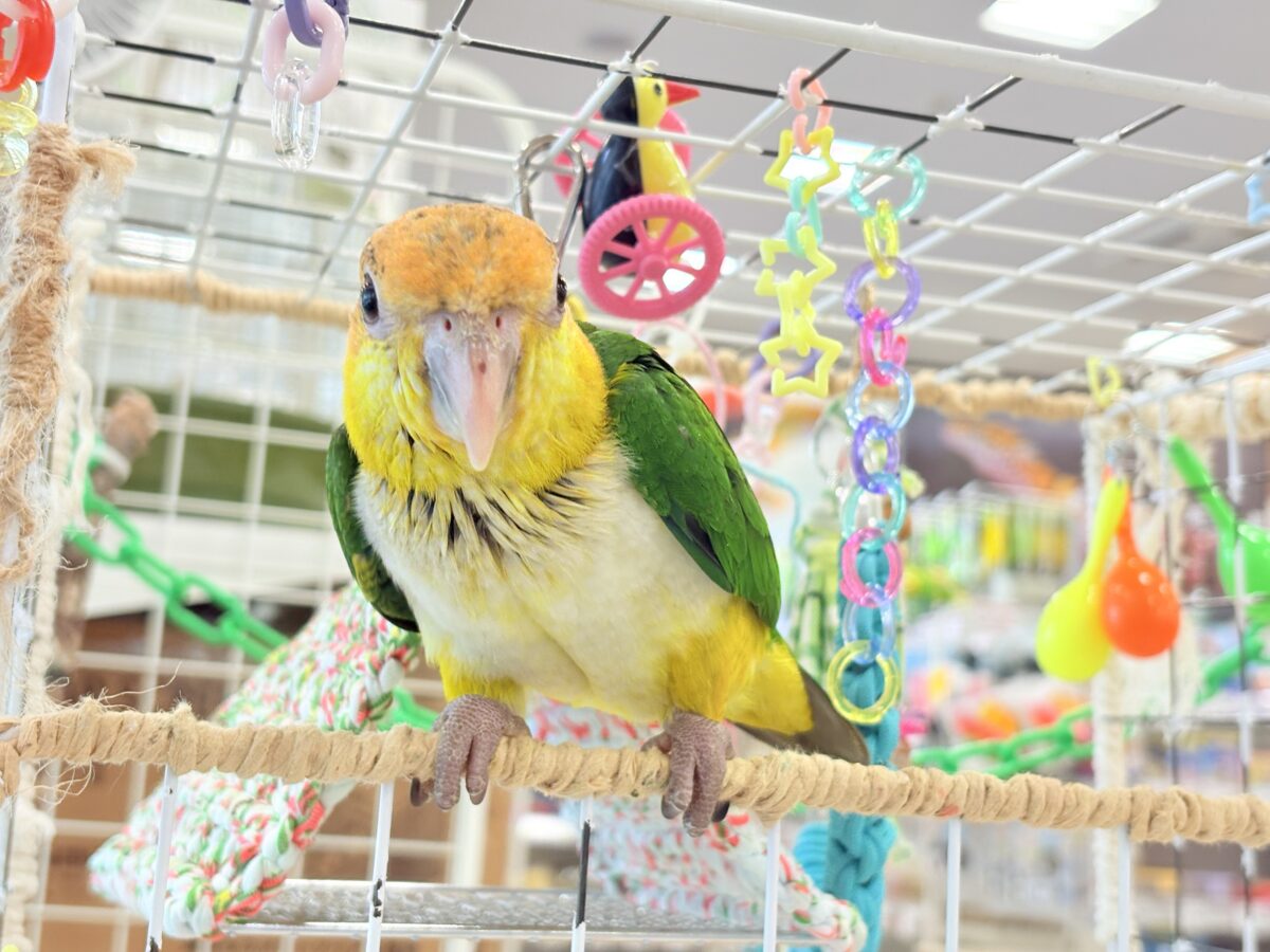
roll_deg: -2.2
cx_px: 635
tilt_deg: +10.4
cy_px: 476
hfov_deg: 36.8
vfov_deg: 28.0
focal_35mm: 52
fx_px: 1908
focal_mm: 5.96
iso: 100
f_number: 1.6
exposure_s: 1/100
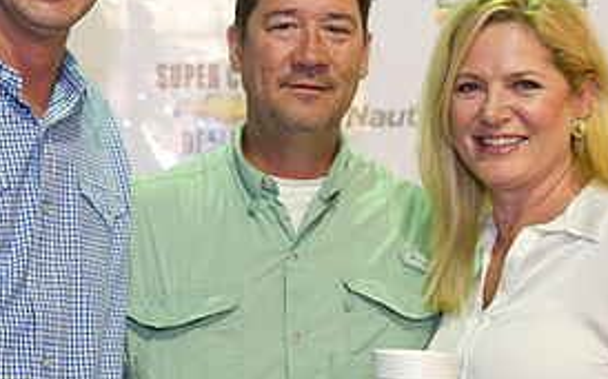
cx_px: 284
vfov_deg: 15.9
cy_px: 191
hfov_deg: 25.2
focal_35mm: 82
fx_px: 1358
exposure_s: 1/60
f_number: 2.8
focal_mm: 38
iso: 1250
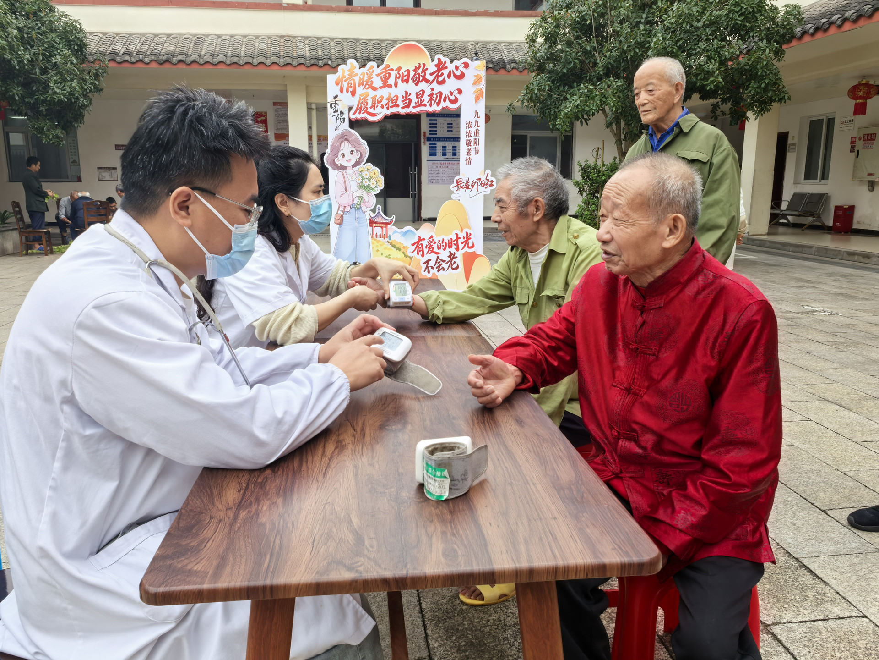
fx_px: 686
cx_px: 440
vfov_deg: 51.4
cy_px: 330
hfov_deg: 65.3
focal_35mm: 27
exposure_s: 1/129
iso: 50
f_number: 4
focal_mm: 5.75
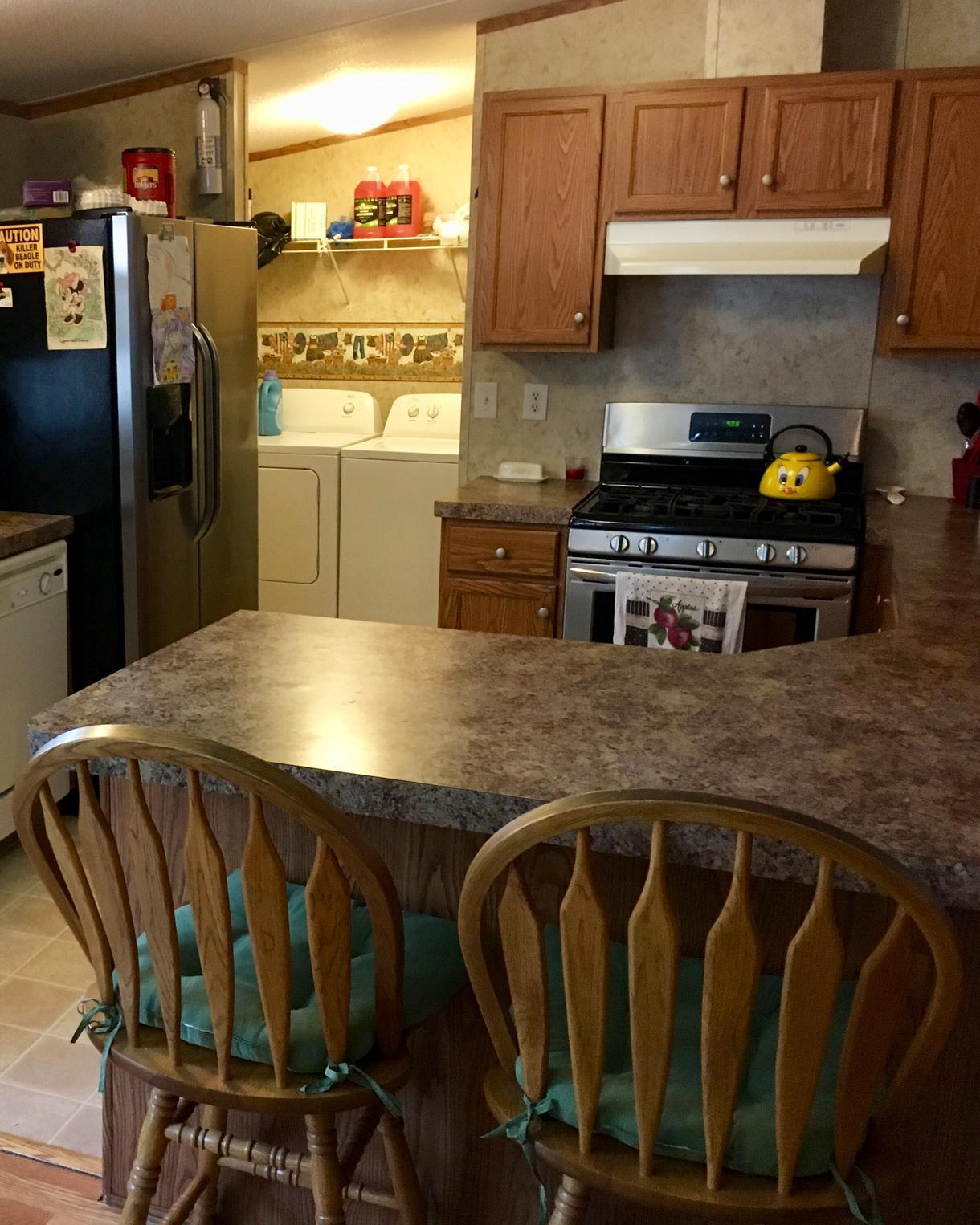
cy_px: 612
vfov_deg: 47.9
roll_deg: +0.8
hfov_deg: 37.9
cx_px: 218
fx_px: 1378
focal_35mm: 38
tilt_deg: -9.5
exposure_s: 1/30
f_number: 2.2
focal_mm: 4.15
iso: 160
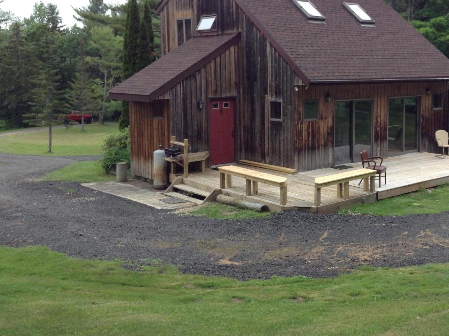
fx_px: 609
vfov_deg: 30.7
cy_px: 125
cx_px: 309
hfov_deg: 39.9
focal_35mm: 47
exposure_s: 1/120
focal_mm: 3.3
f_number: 2.4
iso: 40
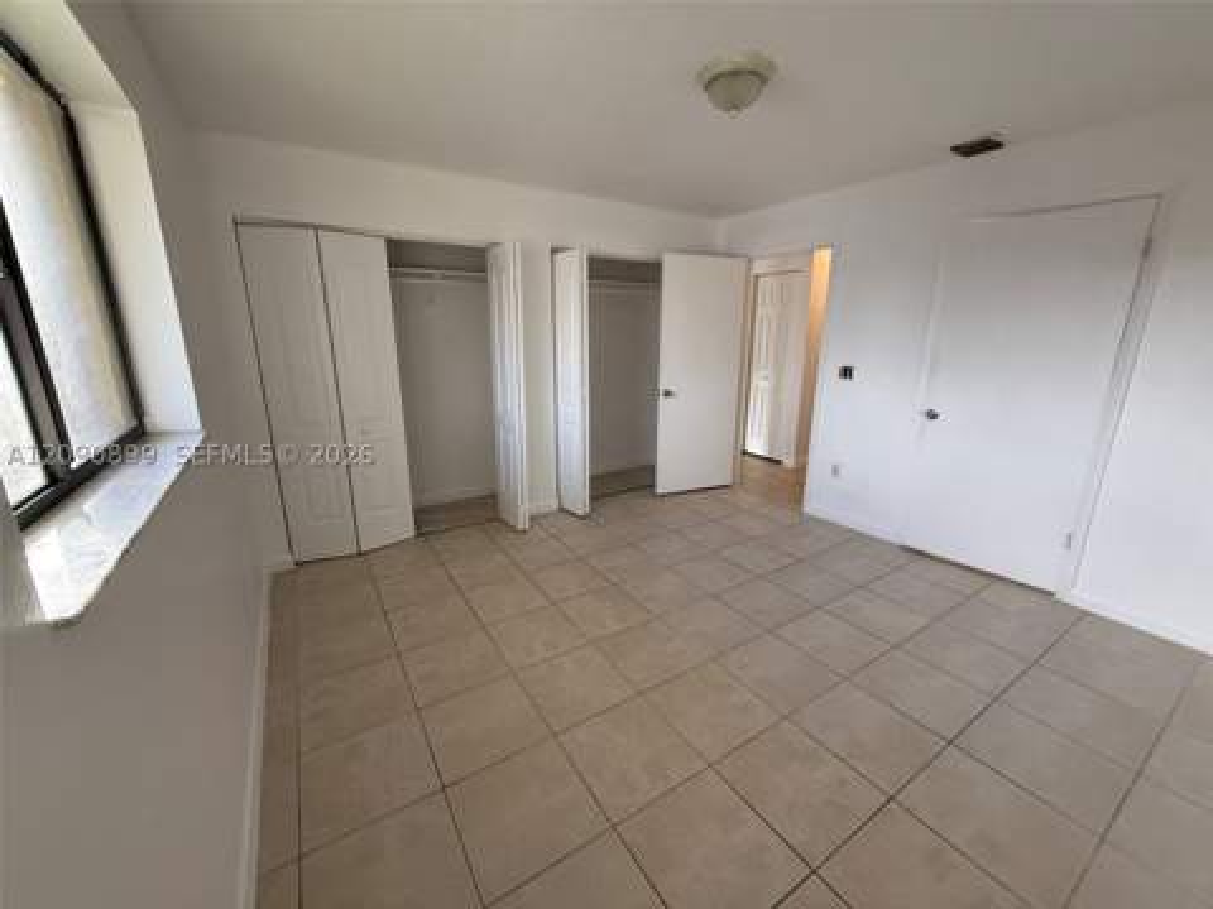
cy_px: 454
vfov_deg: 85.7
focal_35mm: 14
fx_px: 491
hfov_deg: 102.1
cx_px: 606
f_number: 2.2
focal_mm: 2.22
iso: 320
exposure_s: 1/99
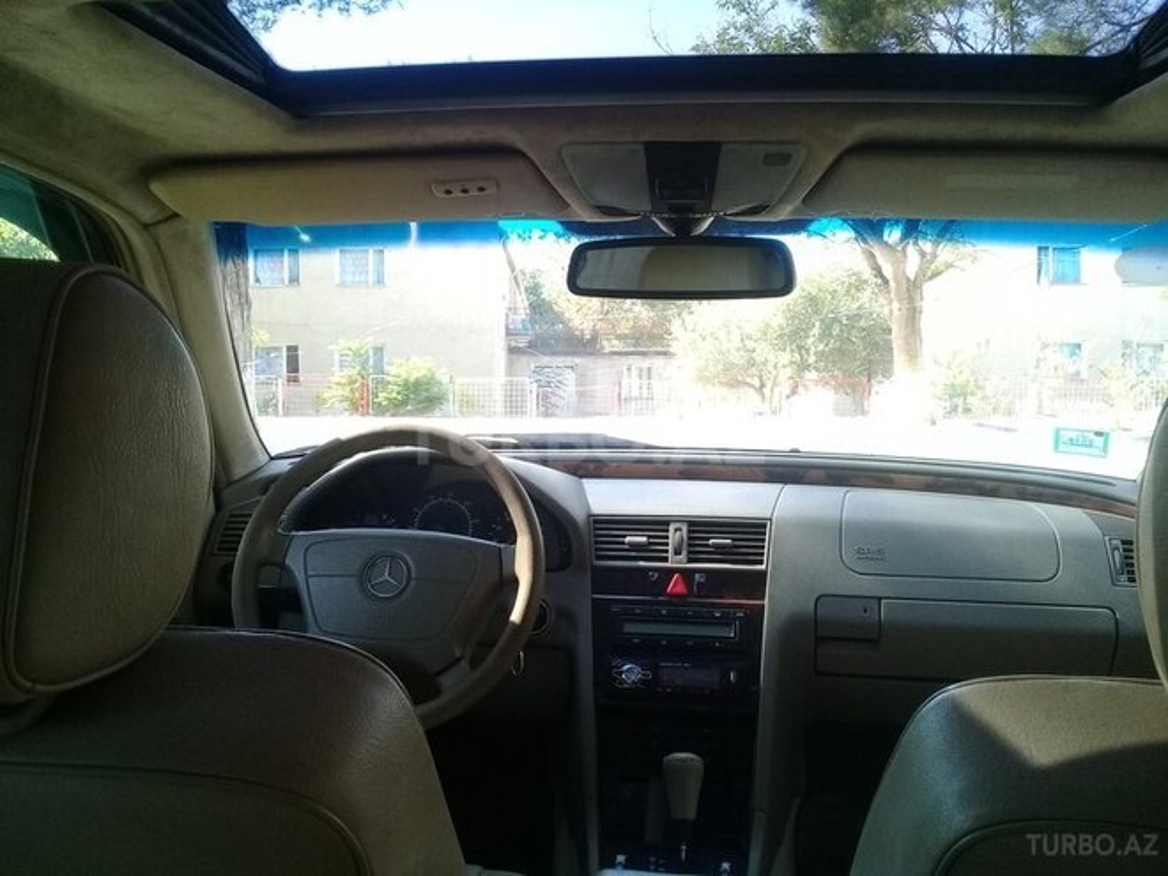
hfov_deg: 58.4
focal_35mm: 31
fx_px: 1046
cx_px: 584
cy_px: 438
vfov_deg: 45.4
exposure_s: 1/100
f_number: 2.2
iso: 80
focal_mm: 3.3
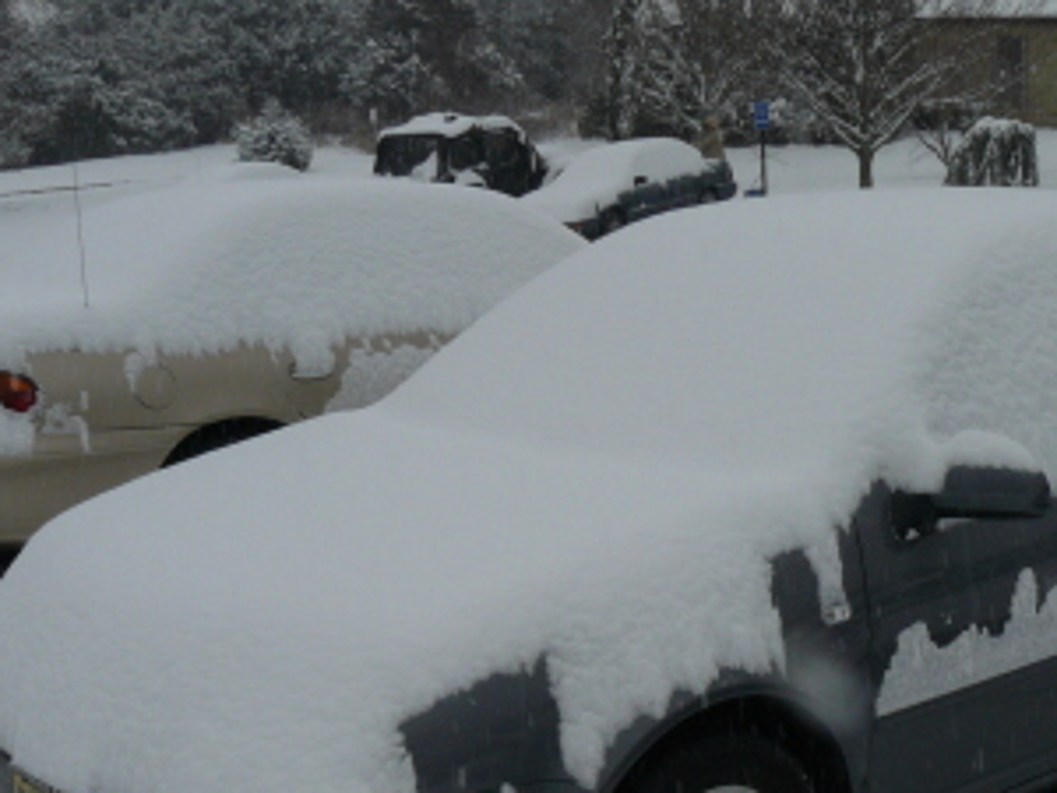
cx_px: 691
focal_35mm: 60
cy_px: 541
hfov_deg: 32.0
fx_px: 1832
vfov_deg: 24.3
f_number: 8
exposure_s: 1/80
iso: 100
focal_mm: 6
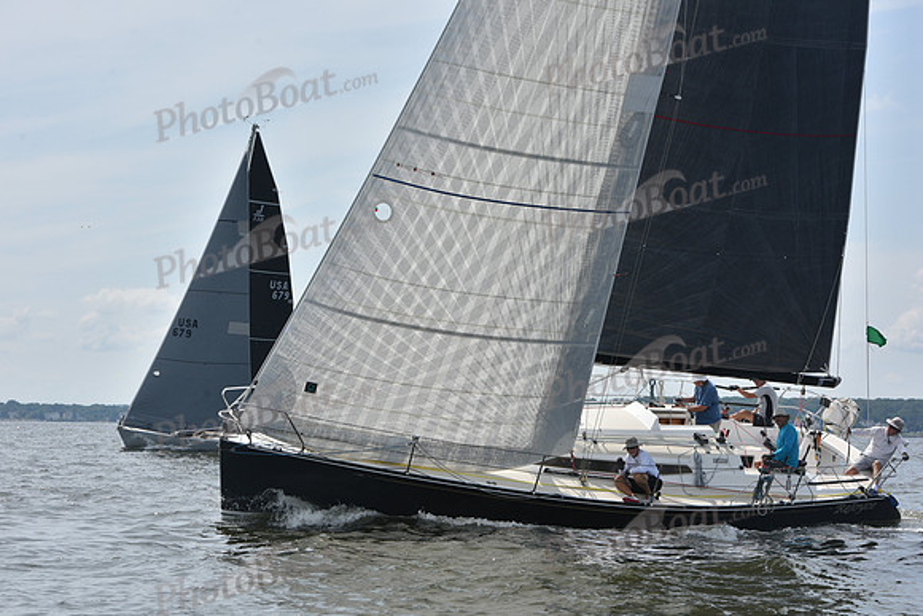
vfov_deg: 14.4
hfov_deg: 21.5
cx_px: 462
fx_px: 2436
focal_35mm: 95
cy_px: 308
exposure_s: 1/1000
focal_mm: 95
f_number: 10
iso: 320
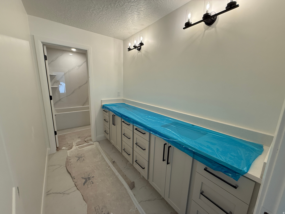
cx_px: 142
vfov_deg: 85.7
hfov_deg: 102.1
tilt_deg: -9.6
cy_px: 107
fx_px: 115
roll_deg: -1.0
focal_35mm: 14
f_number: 2.2
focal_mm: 2.22
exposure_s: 1/120
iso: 125
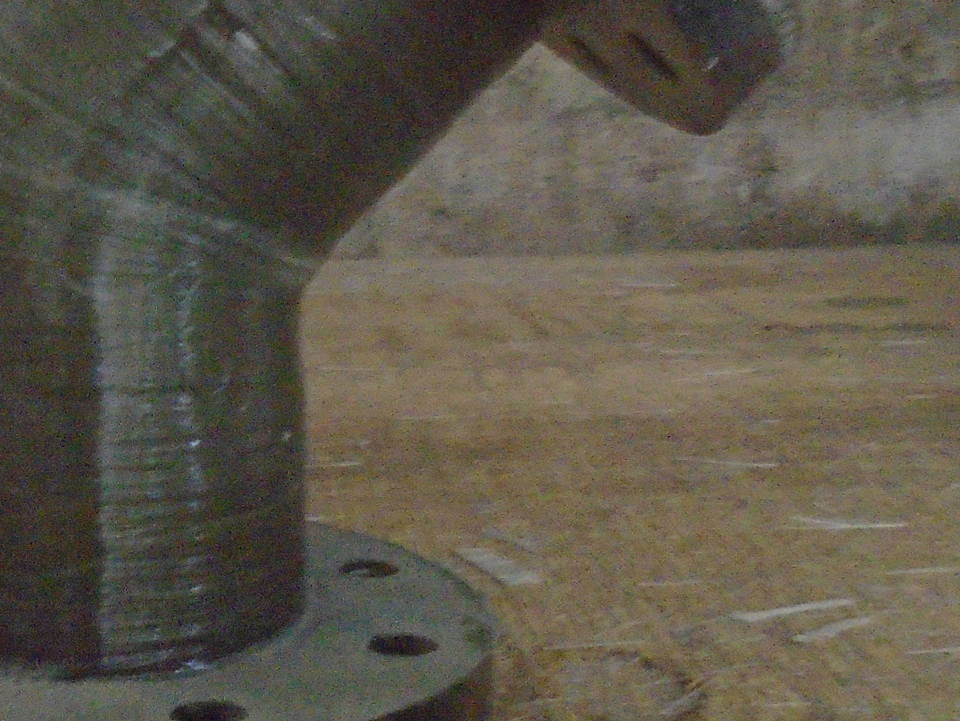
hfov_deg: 29.5
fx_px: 1747
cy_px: 235
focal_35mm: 63
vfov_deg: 23.2
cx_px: 105
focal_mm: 4.6
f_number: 3.2
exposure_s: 1/13
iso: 800
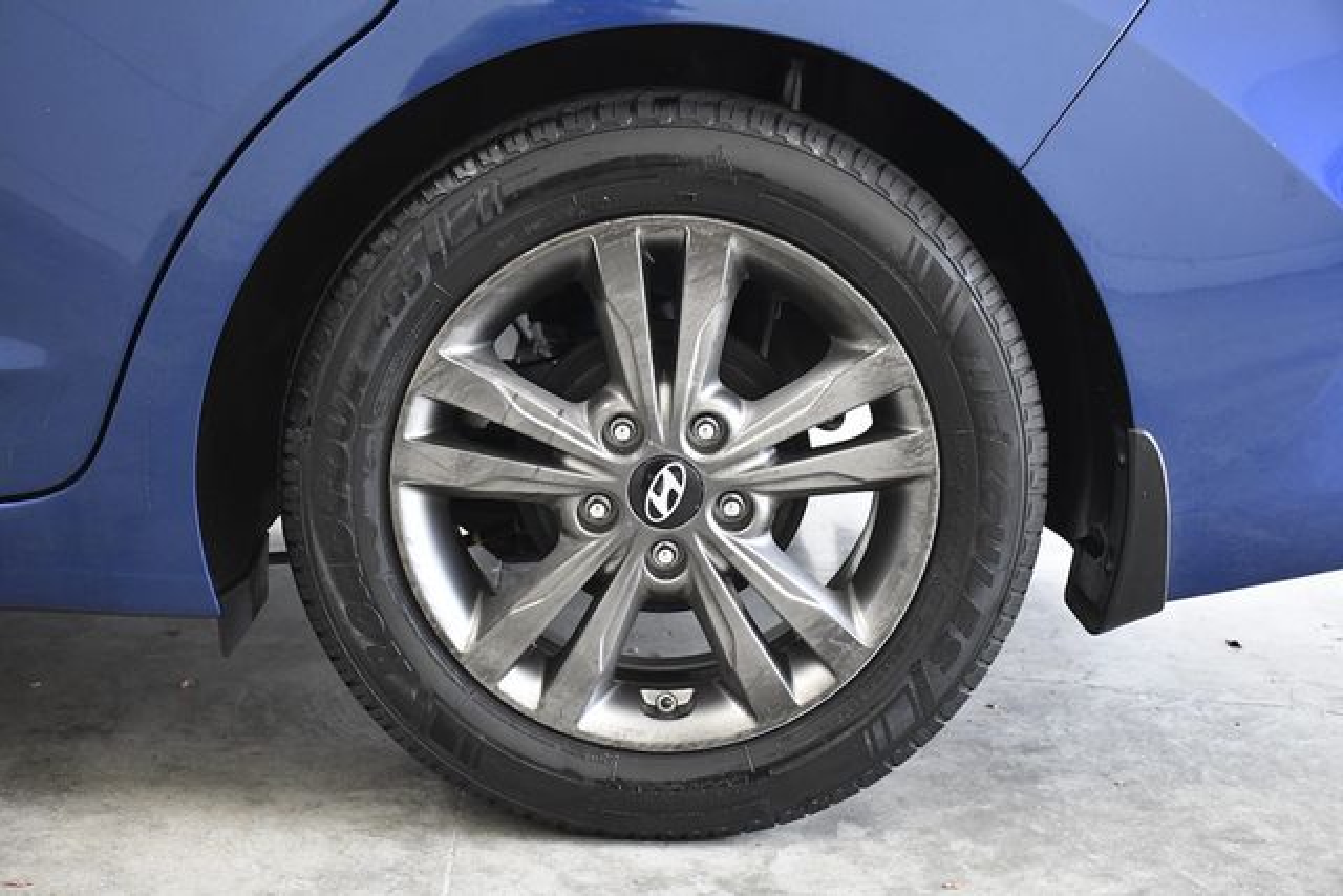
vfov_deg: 26.5
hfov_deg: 38.9
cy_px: 448
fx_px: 1903
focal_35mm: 51
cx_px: 672
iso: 2500
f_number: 4.2
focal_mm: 34
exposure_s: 1/640
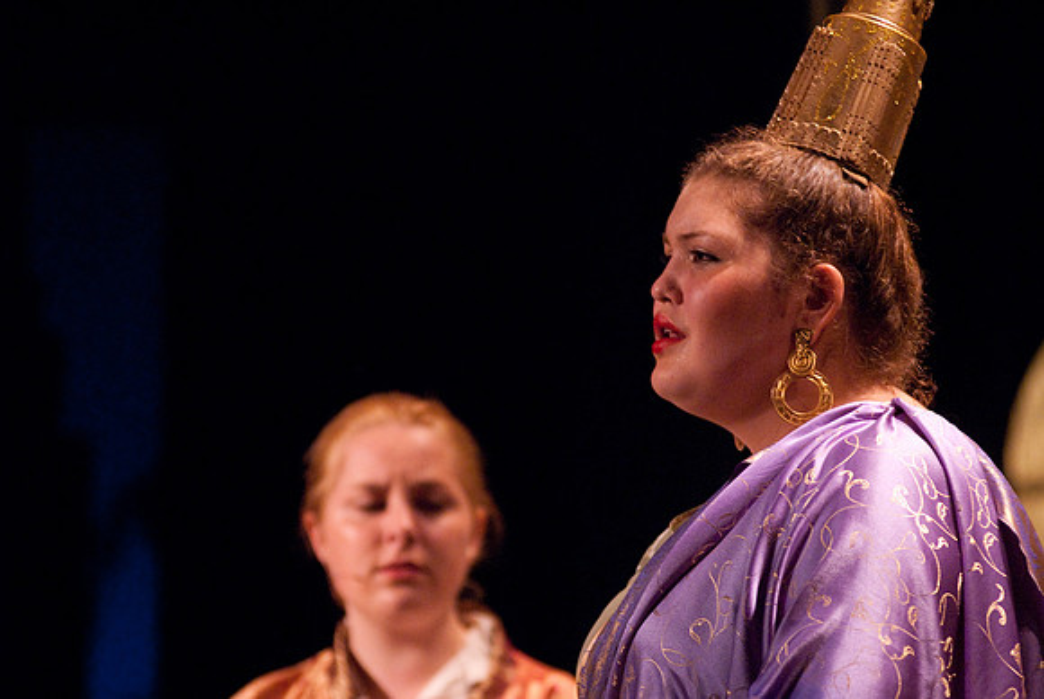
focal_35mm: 300
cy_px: 350
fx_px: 8709
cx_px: 522
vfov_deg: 4.6
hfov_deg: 6.9
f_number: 2.8
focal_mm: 200
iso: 1000
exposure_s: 1/50
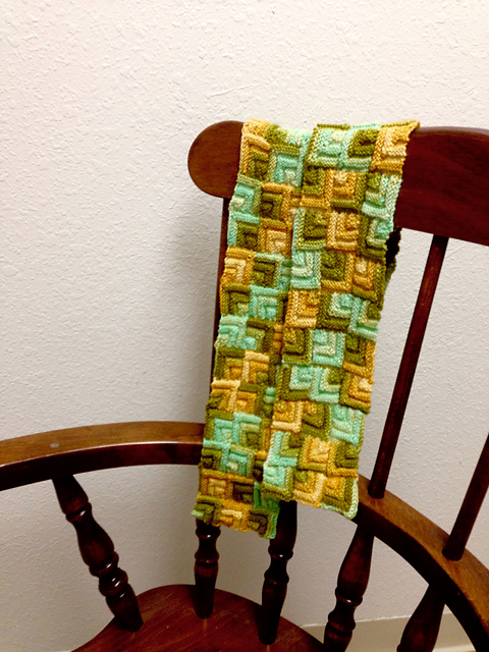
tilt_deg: -24.5
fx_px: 622
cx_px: 244
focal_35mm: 33
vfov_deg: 55.4
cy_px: 326
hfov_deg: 42.9
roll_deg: +4.5
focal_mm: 4.12
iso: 125
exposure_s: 1/20
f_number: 2.4
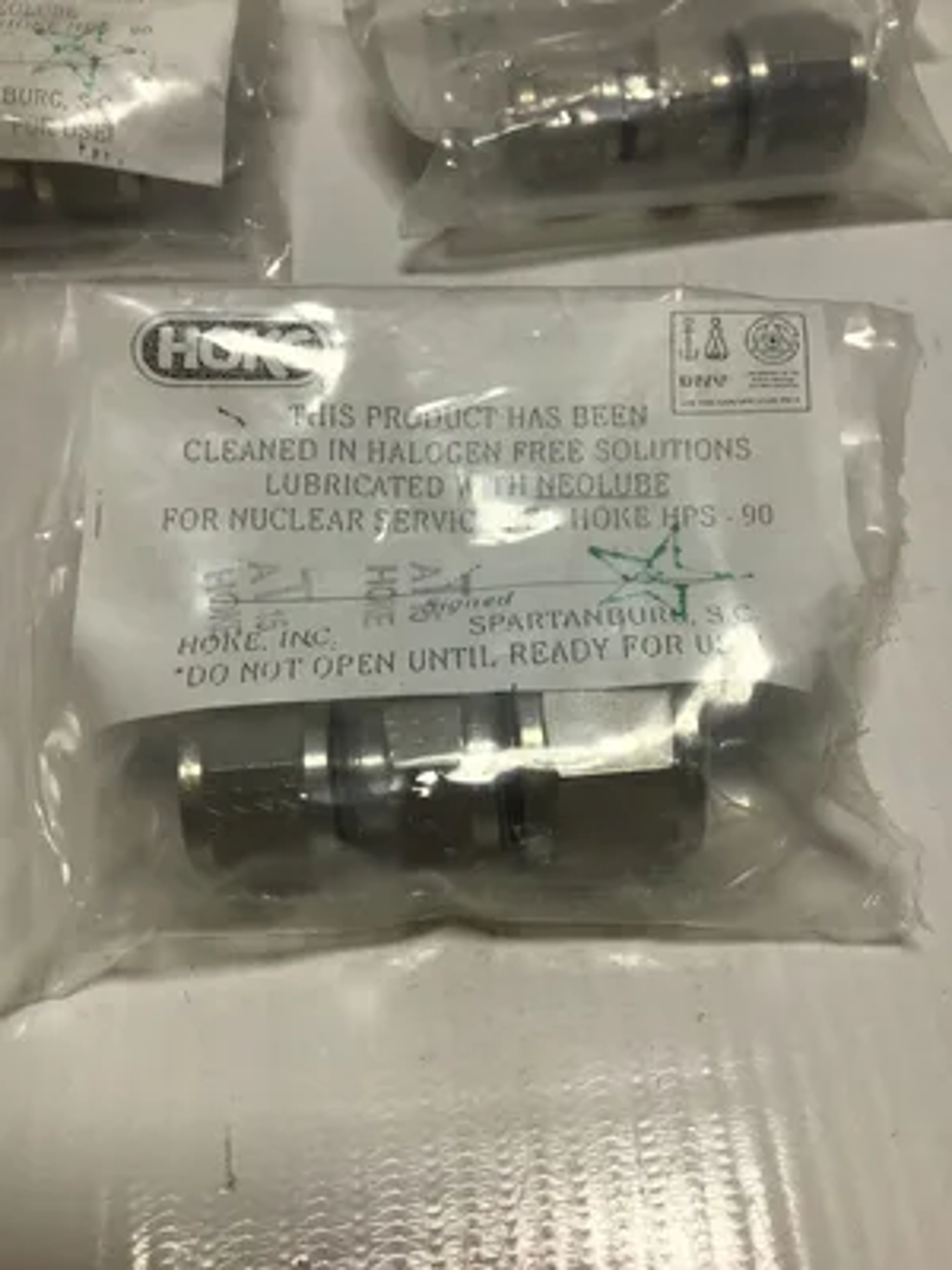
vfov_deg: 58.4
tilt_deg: -58.2
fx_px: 1137
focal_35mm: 31
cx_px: 476
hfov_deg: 45.4
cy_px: 635
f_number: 2.4
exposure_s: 1/436
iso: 25
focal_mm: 3.3
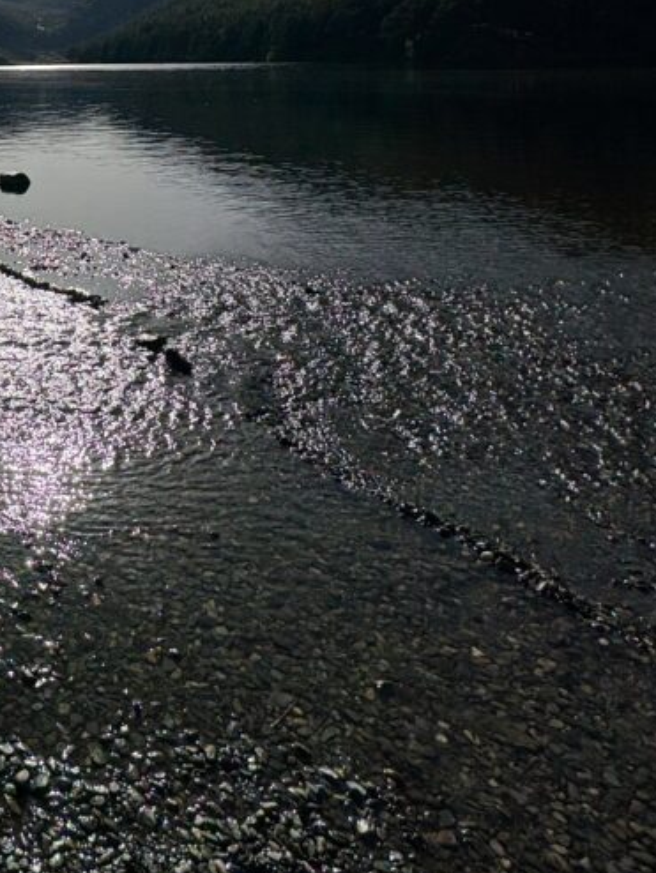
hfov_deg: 41.4
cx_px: -12
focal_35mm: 29
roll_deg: +0.8
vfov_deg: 52.3
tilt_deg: +2.2
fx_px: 732
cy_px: 51
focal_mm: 2.22
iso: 32
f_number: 2.2
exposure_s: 1/7299
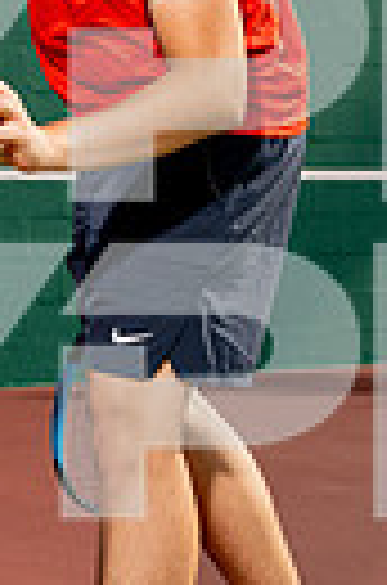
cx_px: 18
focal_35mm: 132
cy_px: 68
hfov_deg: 10.3
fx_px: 2140
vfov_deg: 15.4
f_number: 5.6
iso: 100
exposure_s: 1/640
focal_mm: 38
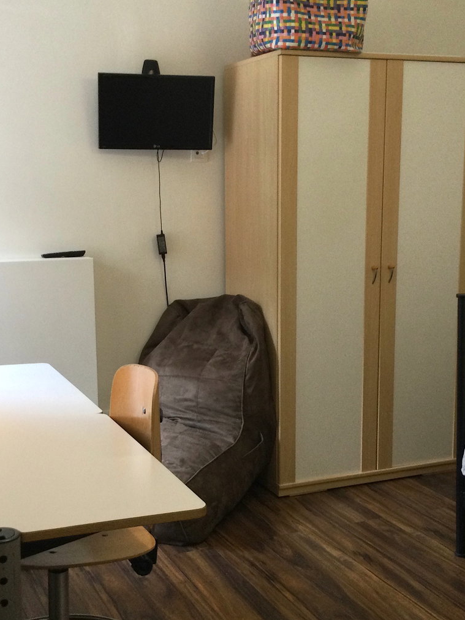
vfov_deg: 38.9
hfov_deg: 29.7
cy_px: 343
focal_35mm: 49
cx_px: 221
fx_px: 878
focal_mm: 3.3
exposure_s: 1/33
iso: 80
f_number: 2.4
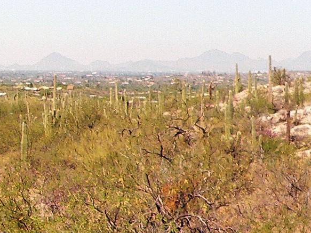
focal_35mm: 158
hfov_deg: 11.2
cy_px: 91
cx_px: -341
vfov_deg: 9.4
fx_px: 1419
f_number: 2.8
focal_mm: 6
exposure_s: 1/1000
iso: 100
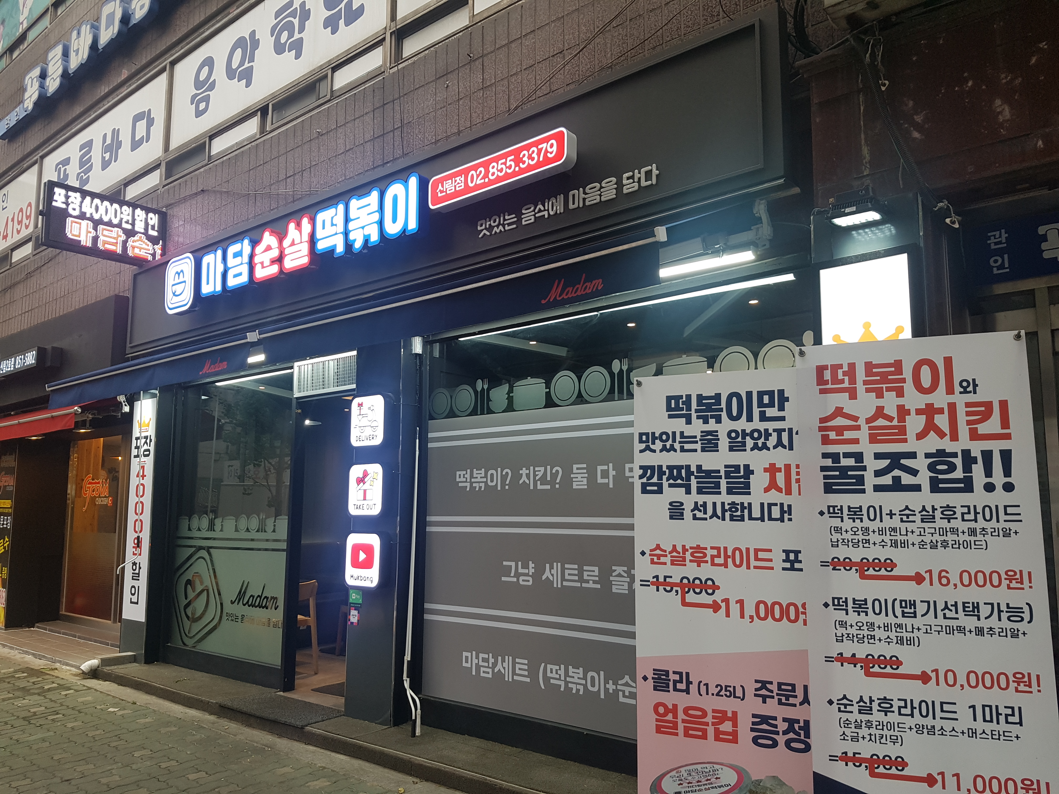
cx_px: 530
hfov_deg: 67.3
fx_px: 795
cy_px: 397
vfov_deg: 53.1
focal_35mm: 26
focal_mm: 4.2
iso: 64
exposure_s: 1/120
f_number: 1.7
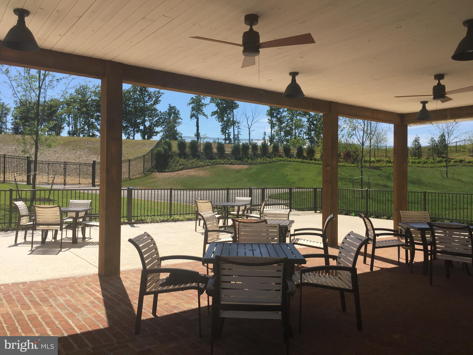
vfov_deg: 48.2
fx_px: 396
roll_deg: -1.1
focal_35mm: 29
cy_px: 178
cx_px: 236
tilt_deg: +1.7
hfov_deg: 61.7
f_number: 2.2
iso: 32
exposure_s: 1/2475
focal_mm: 4.15
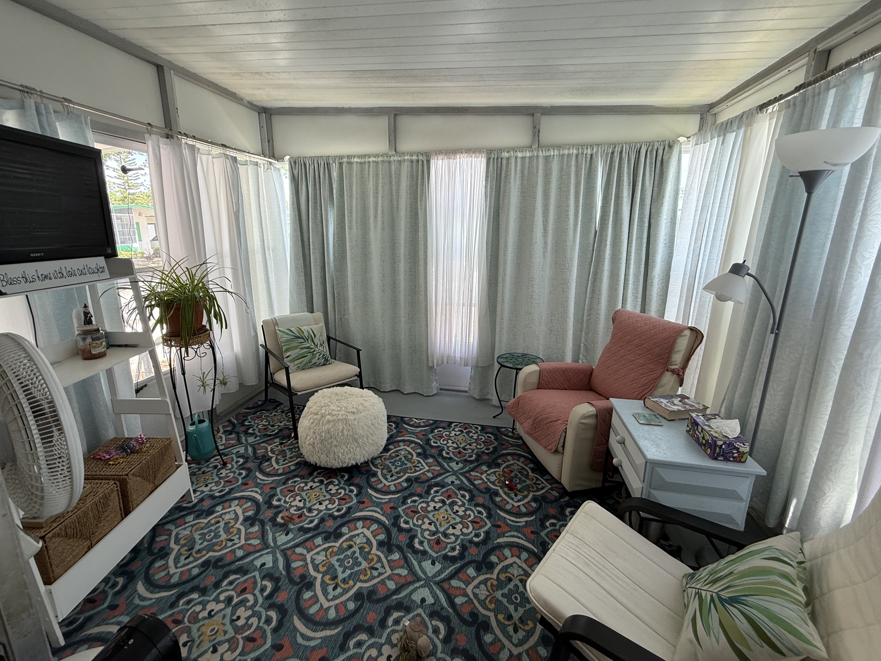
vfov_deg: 81.7
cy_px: 314
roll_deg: +1.8
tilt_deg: -12.4
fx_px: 382
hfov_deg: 98.2
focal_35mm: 15
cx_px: 430
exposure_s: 1/99
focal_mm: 2.22
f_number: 2.2
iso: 64
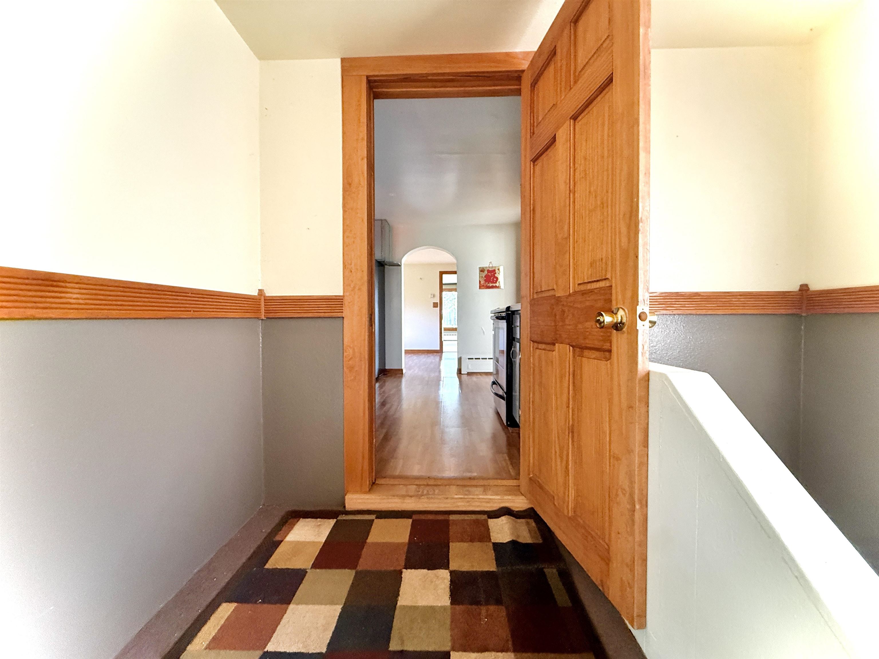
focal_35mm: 14
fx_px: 356
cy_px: 330
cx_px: 440
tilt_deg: +0.5
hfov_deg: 102.1
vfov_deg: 85.7
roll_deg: +0.4
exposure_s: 1/60
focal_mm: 2.22
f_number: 2.2
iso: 400
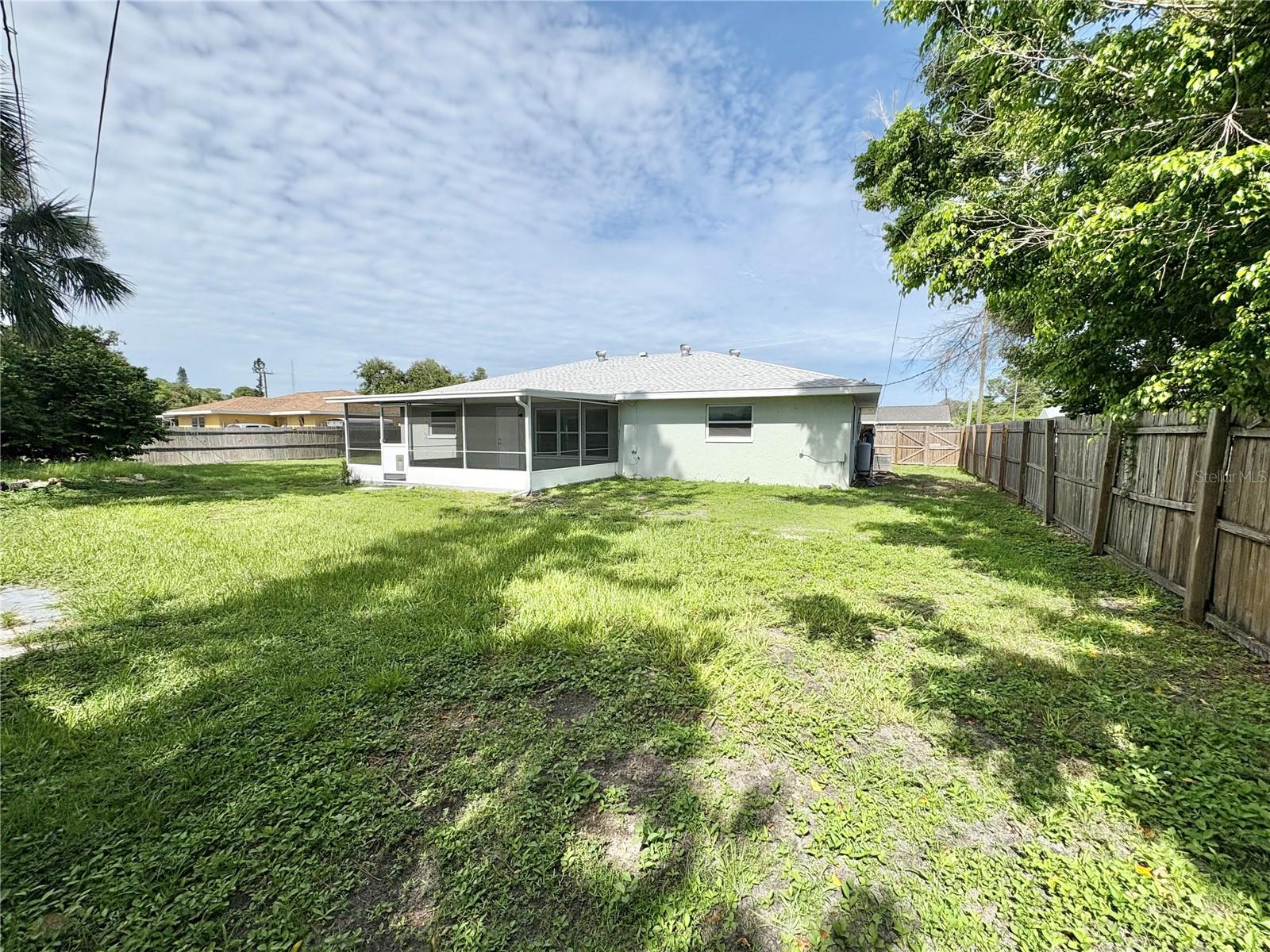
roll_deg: +0.1
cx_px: 635
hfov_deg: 102.1
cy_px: 476
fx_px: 514
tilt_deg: -4.4
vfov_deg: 85.7
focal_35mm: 14
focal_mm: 2.22
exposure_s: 1/3106
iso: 50
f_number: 2.2
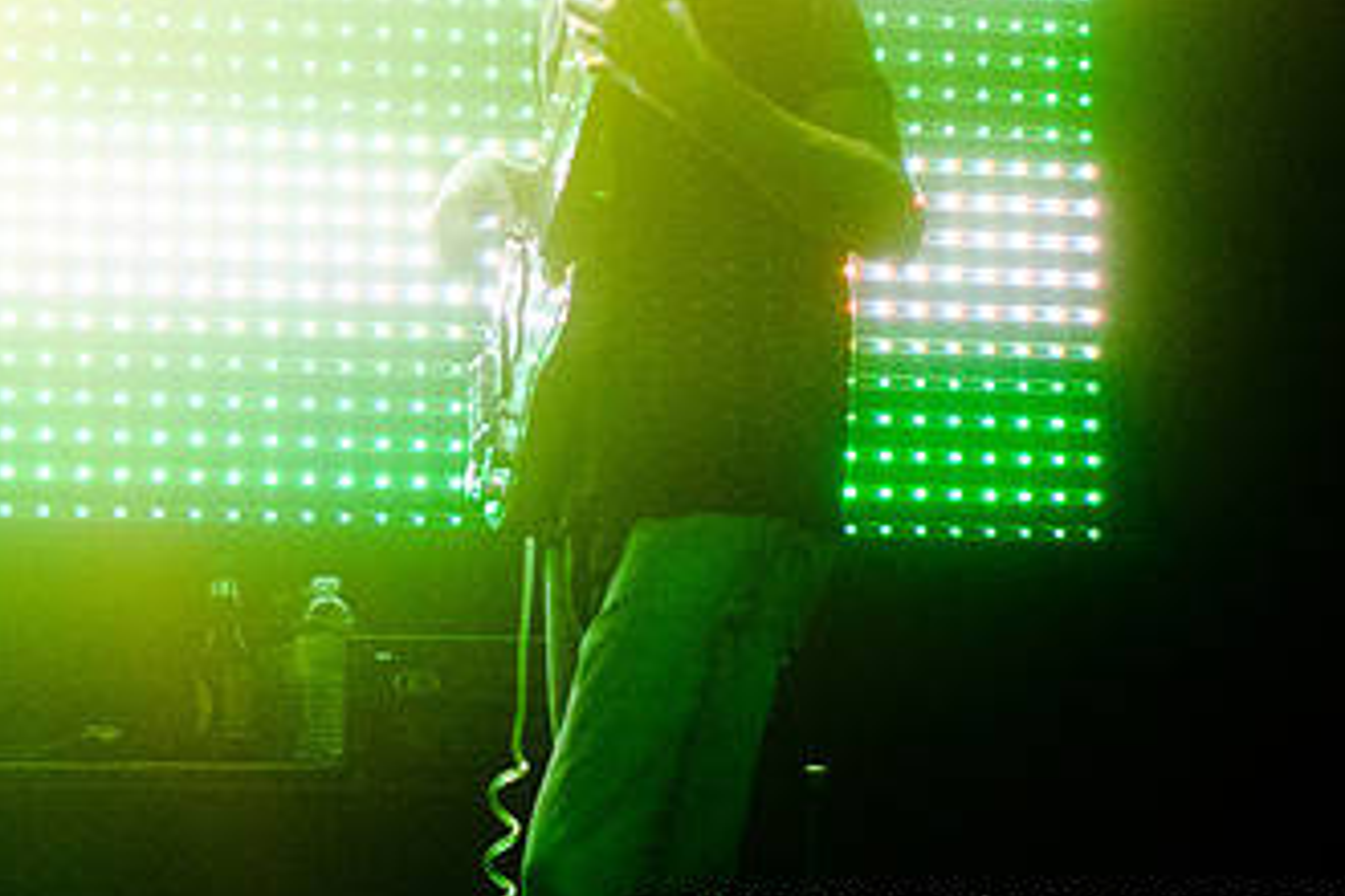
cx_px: 351
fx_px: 4334
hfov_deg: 17.5
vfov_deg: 11.8
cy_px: 165
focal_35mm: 116
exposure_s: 1/500
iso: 3200
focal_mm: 44
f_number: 2.8
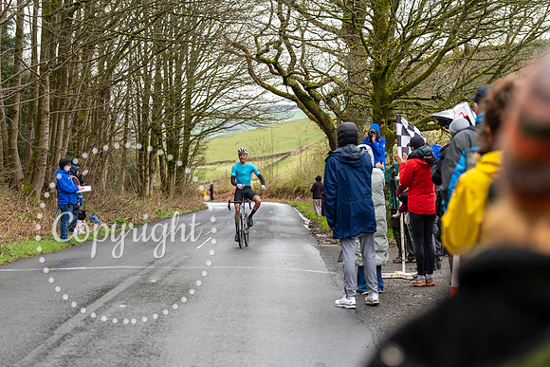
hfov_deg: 25.4
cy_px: 184
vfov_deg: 17.1
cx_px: 275
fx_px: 1222
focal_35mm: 80
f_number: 3.5
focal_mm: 80
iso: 640
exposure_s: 1/1000
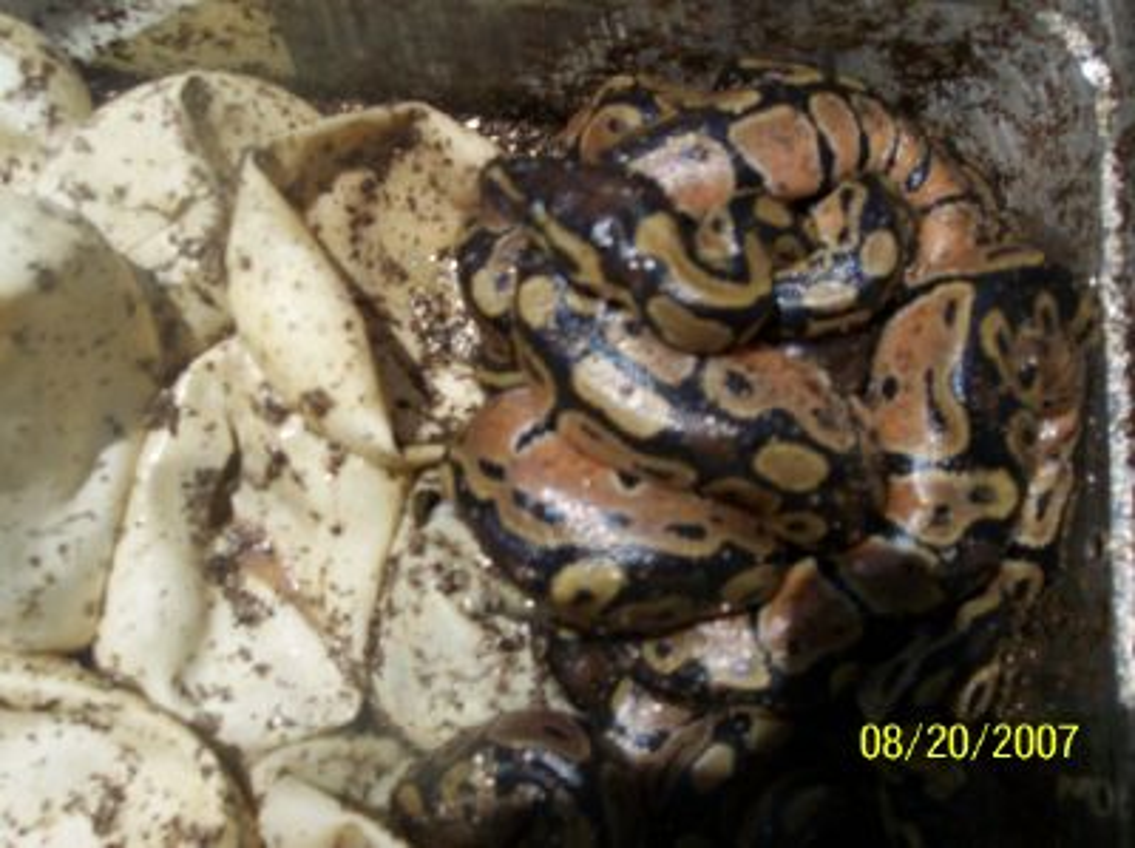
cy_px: 424
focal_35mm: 38
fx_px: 1244
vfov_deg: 37.6
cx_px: 568
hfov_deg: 49.0
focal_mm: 8
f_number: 4.8
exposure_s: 1/1000
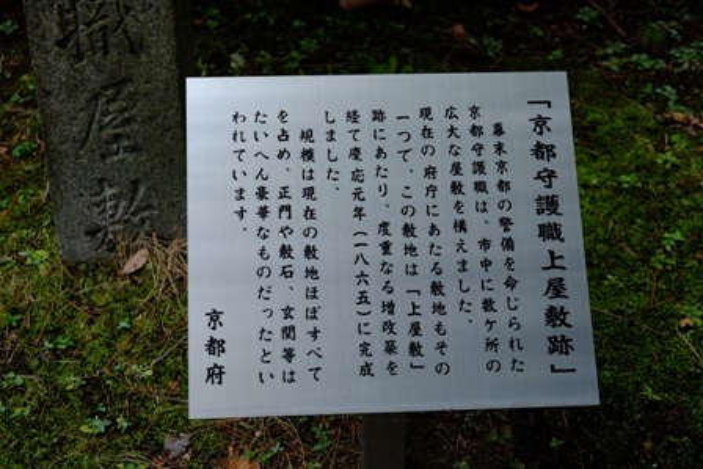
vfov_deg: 21.3
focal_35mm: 64
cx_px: 352
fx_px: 1250
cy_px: 234
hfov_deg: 31.4
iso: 200
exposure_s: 1/550
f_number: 4
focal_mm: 42.5
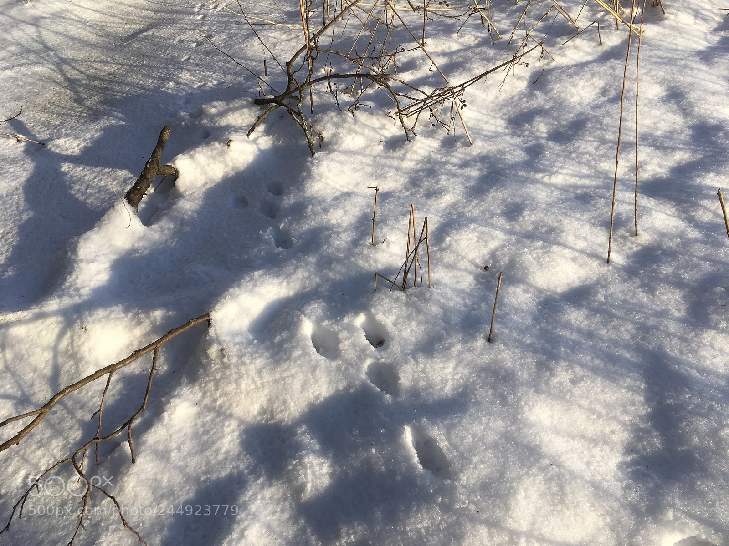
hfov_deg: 61.7
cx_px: 364
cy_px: 273
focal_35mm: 29
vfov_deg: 48.2
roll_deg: +2.6
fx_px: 611
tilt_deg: -39.6
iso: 25
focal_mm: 4.15
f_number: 2.2
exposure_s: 1/1115
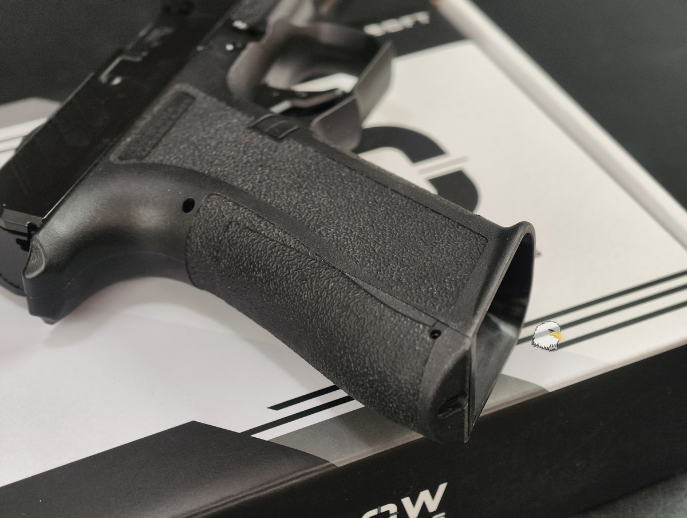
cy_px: 259
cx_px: 344
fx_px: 1690
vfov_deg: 17.4
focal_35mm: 85
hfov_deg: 23.0
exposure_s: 1/24
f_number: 2.67
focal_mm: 22.48
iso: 686
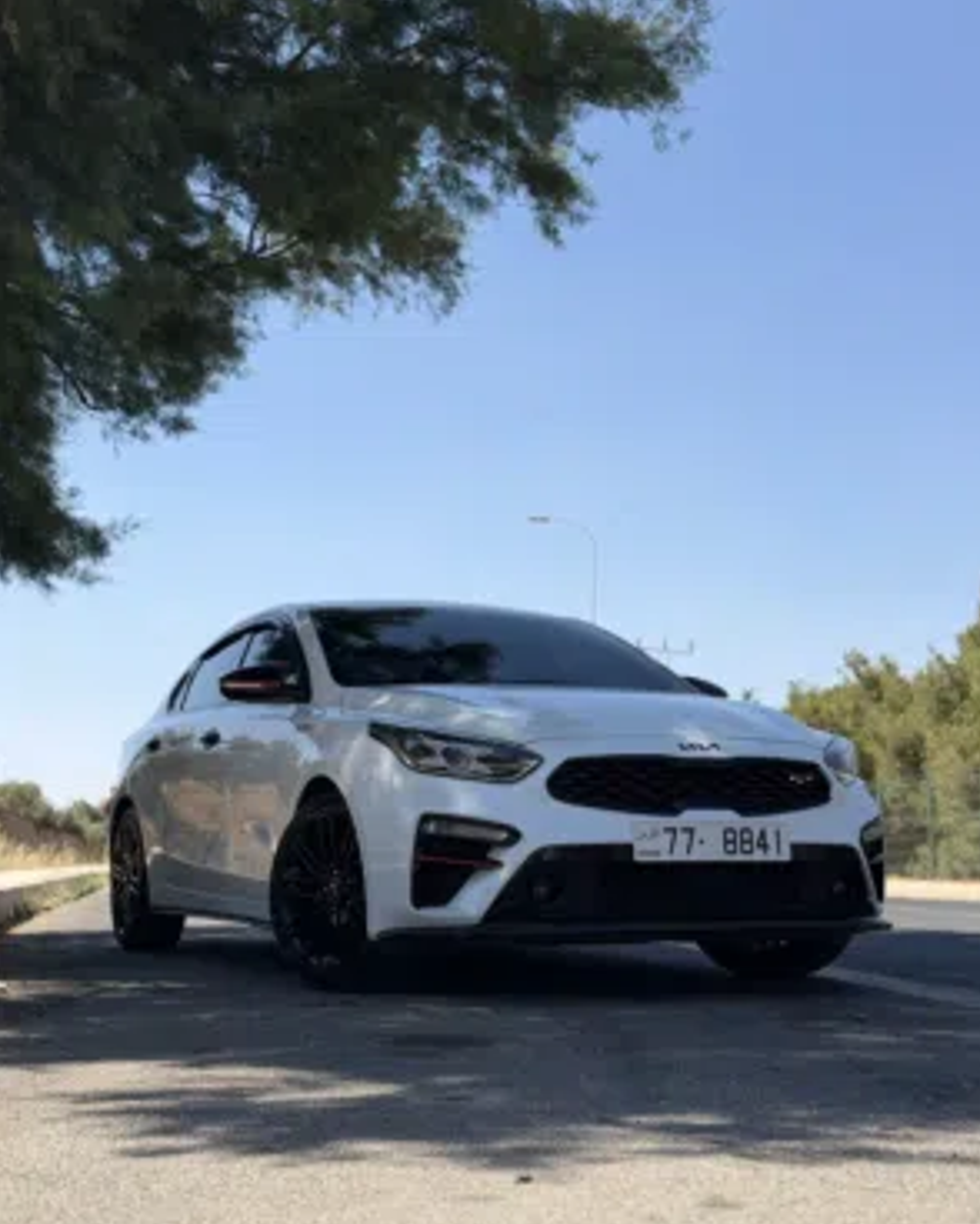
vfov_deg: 36.6
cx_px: 493
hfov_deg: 29.7
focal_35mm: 51
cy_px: 580
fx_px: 1847
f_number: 1.78
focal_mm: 6.76
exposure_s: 1/4329
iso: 64
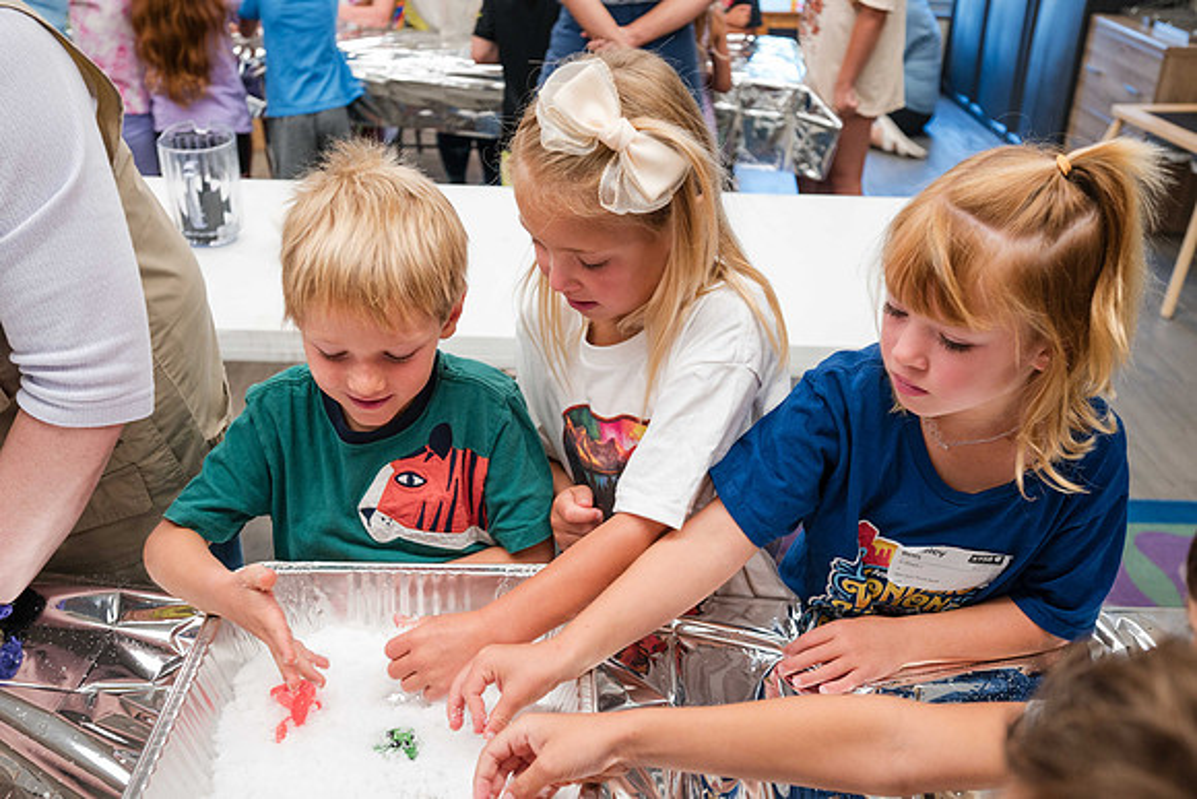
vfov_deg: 40.2
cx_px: 589
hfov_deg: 57.5
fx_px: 1090
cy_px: 399
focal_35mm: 33
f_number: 4
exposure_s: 1/125
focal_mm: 30
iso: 1250
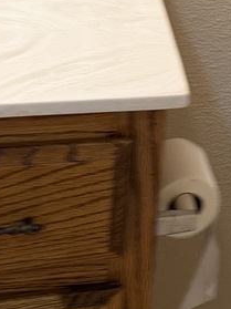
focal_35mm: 124
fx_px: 1104
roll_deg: -8.2
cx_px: 586
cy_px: -86
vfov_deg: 15.2
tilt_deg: -15.5
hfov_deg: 10.1
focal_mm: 6.76
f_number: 1.78
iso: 125
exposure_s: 1/60
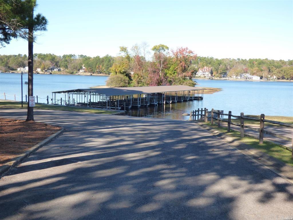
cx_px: 146
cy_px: 110
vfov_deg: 33.6
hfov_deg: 43.9
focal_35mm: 43
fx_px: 364
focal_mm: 7.37
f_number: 3.6
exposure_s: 1/640
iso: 200
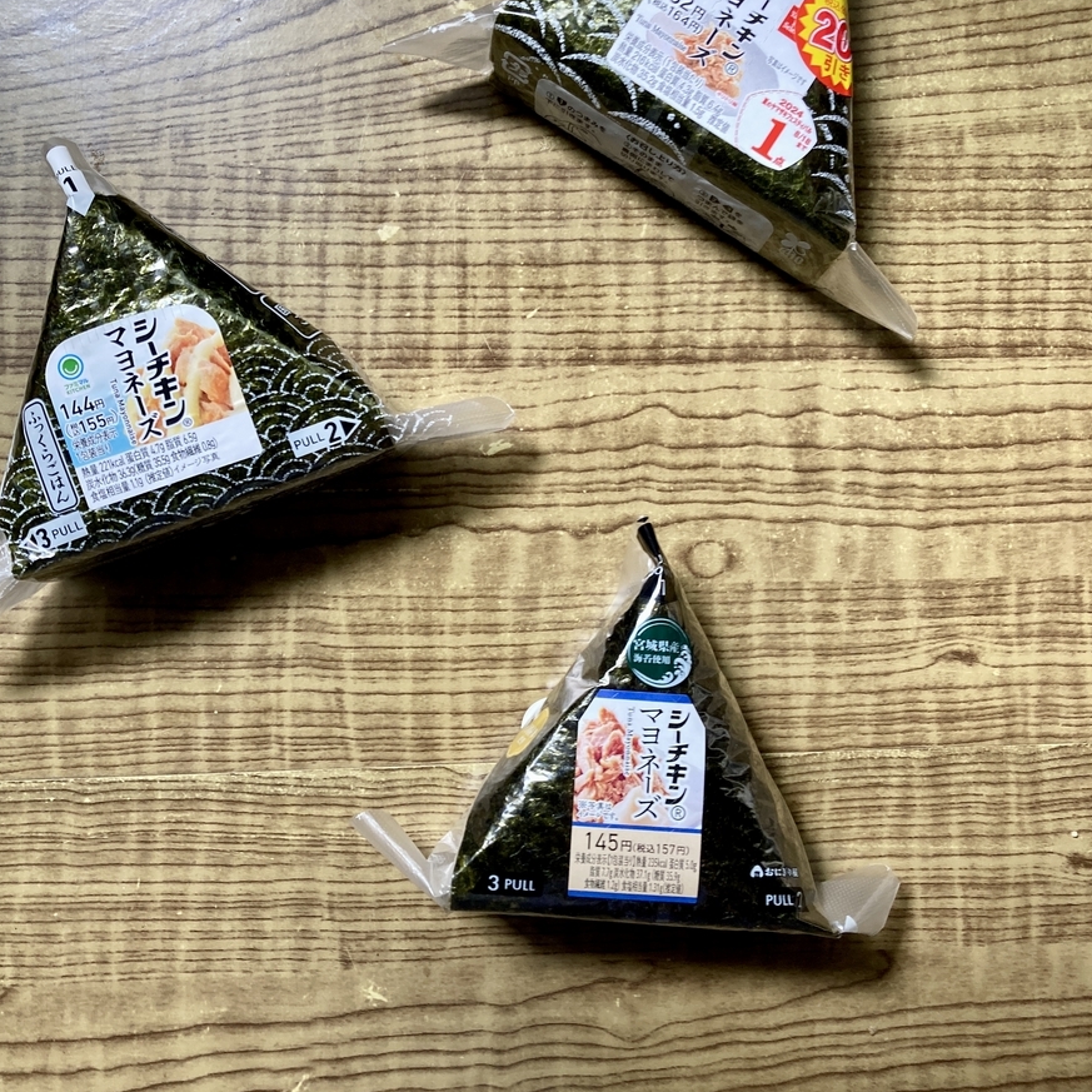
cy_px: 477
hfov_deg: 48.4
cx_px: 533
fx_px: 1213
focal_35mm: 34
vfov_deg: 48.3
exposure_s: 1/60
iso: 100
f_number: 1.8
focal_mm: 3.99
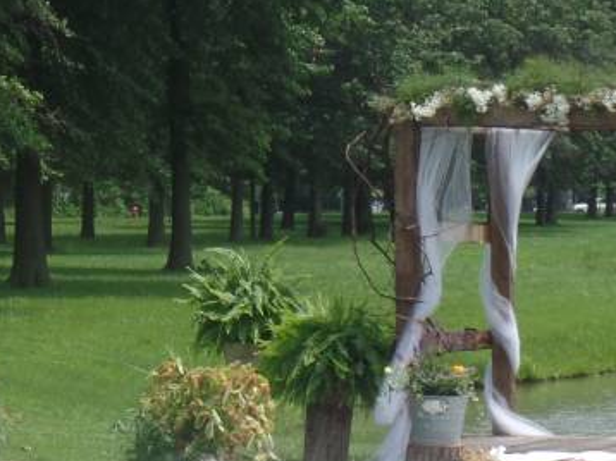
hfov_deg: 9.0
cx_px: 7
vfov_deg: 6.8
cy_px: 328
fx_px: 3877
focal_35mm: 218
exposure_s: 1/750
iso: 80
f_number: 3.4
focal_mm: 9.2
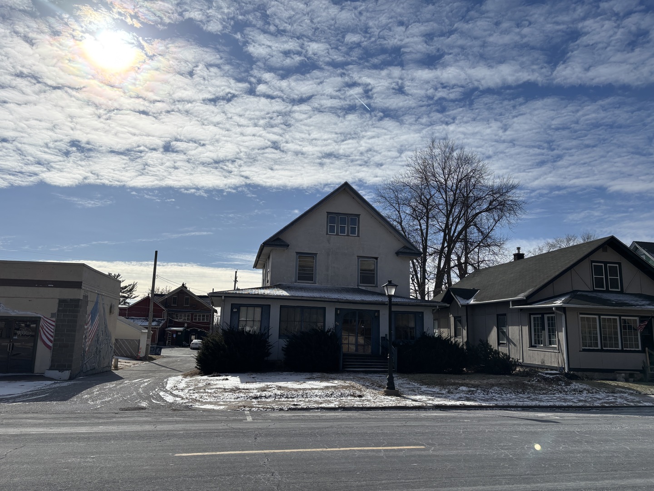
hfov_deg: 67.3
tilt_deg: +10.3
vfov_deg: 53.1
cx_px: 327
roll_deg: -1.6
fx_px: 491
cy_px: 246
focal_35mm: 26
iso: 50
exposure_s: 1/13889
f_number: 1.6
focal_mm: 5.96
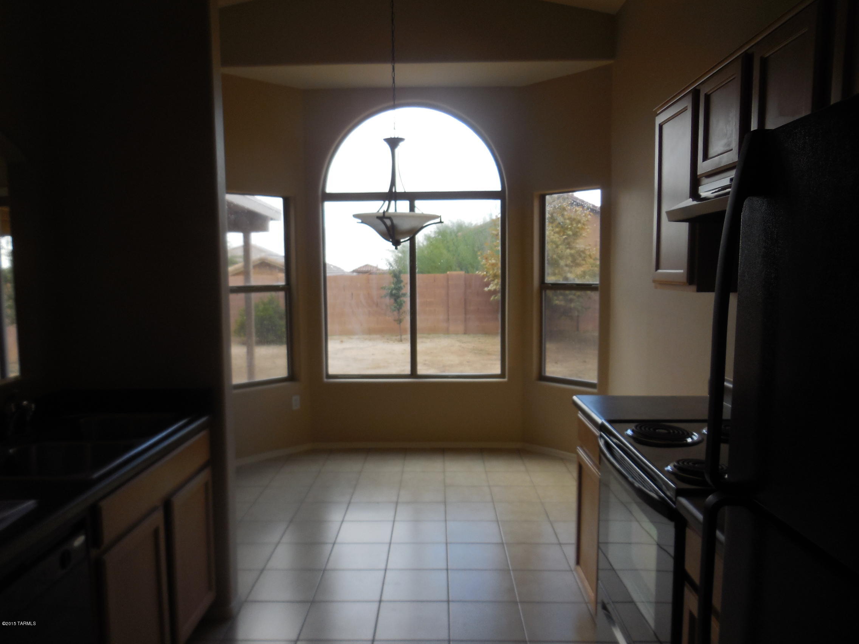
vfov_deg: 54.9
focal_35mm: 25
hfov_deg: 69.4
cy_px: 322
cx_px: 430
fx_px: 620
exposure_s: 1/200
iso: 125
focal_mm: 4.5
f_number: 3.1
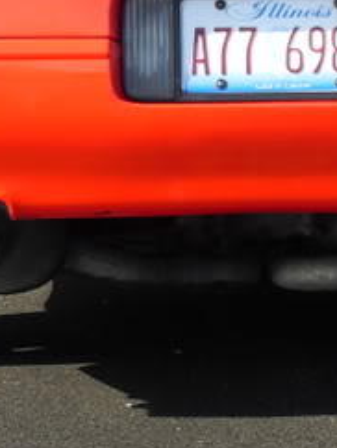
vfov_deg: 8.7
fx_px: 2954
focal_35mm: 228
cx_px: 302
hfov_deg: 6.5
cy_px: 154
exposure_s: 1/250
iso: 80
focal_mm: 11.8
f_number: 4
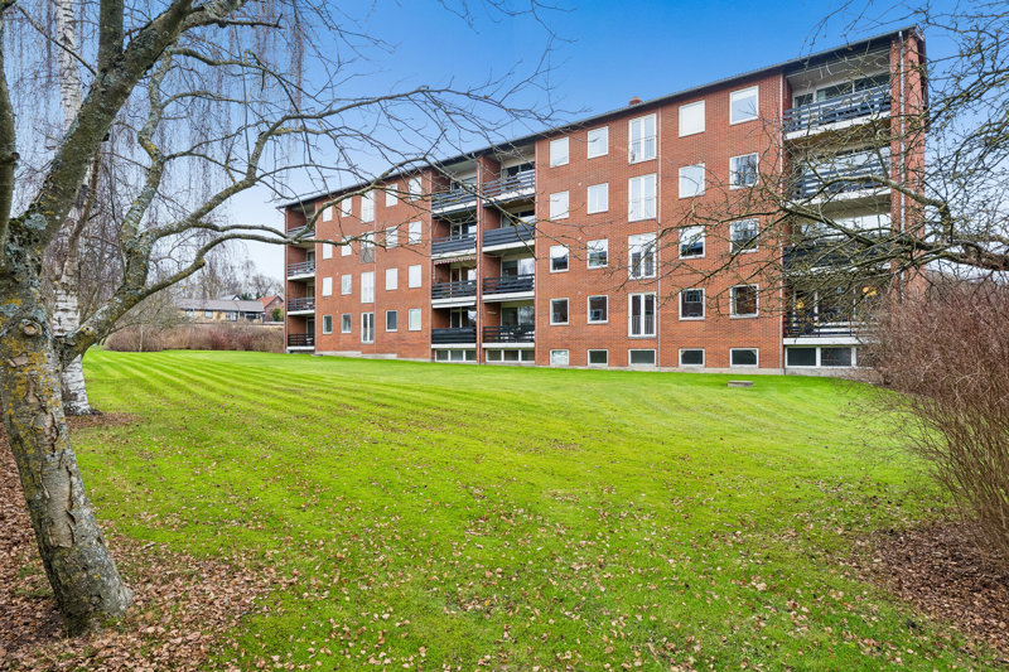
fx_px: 546
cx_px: 504
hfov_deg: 85.4
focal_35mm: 20
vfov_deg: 63.2
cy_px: 336
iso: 1000
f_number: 6.3
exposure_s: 1/60
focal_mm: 19.5
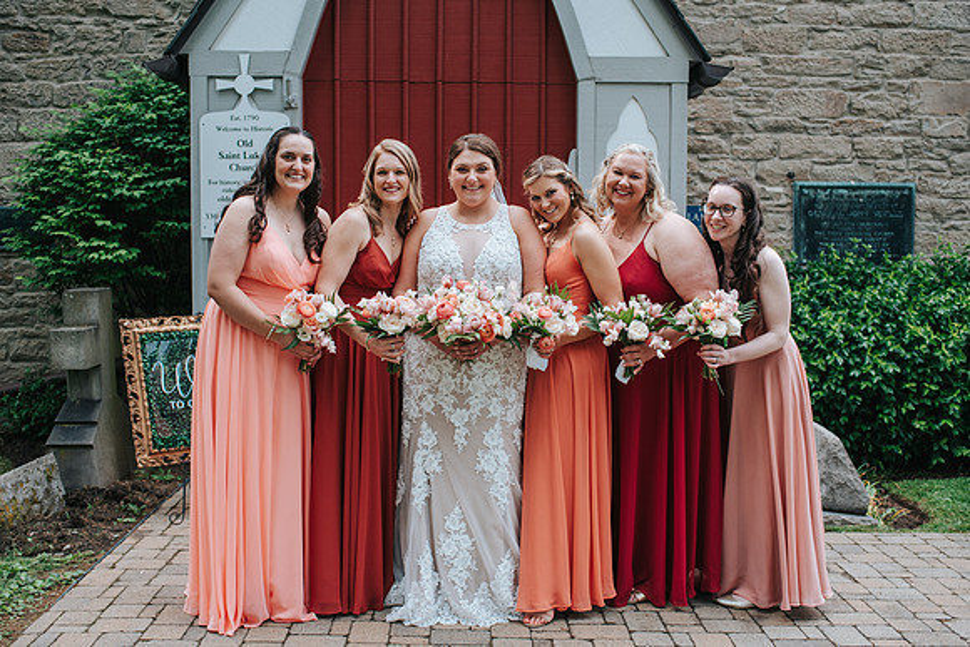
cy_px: 328
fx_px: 1055
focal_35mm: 39
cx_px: 488
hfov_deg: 49.4
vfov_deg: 34.1
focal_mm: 35
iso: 500
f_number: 3.2
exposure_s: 1/1250
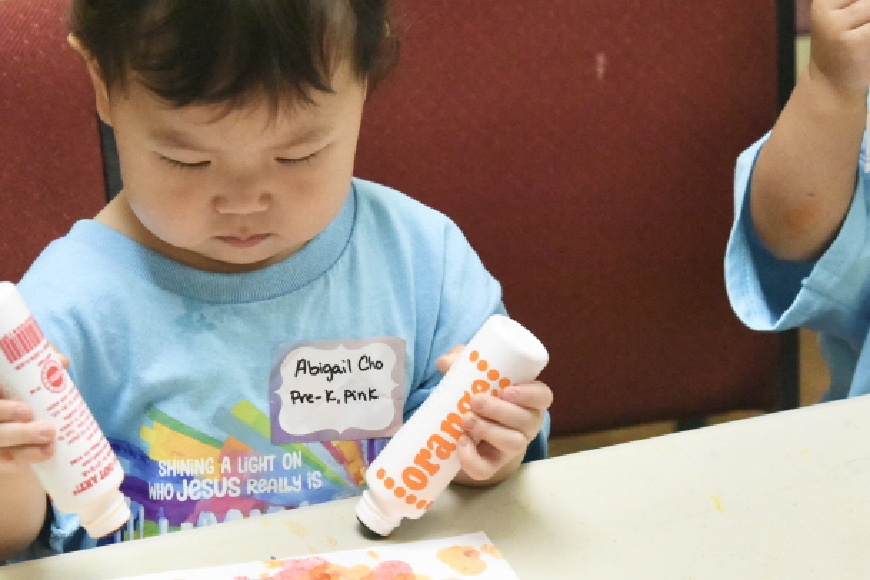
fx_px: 2223
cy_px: 253
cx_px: 307
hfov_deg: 22.1
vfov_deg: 14.9
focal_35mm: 92
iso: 12800
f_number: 6.3
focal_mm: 70
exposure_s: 1/640
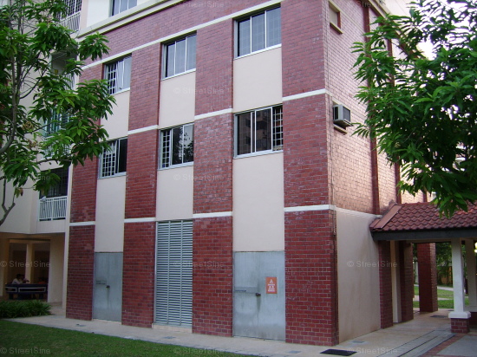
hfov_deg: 52.6
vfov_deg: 40.7
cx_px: 238
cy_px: 178
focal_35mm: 35
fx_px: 482
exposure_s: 1/30
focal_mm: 5.95
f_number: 2.8
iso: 100
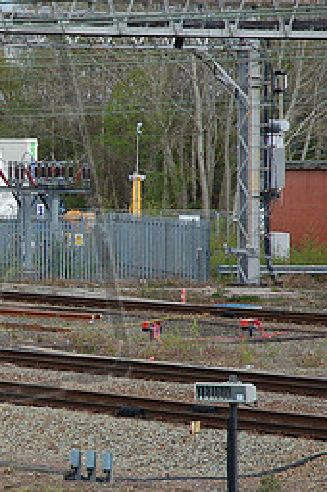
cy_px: 254
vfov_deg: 9.8
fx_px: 2882
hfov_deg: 6.4
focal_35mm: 211
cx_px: -146
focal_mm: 62
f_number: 5.6
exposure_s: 1/500
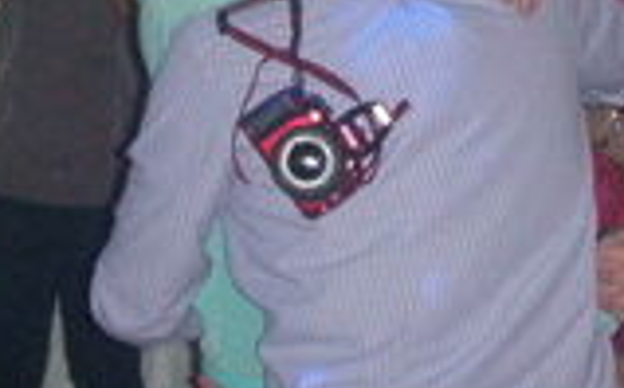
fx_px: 2752
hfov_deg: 12.8
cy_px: -98
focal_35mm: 162
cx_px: 640
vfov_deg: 8.0
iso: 320
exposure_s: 1/30
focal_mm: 6.7
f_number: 3.5
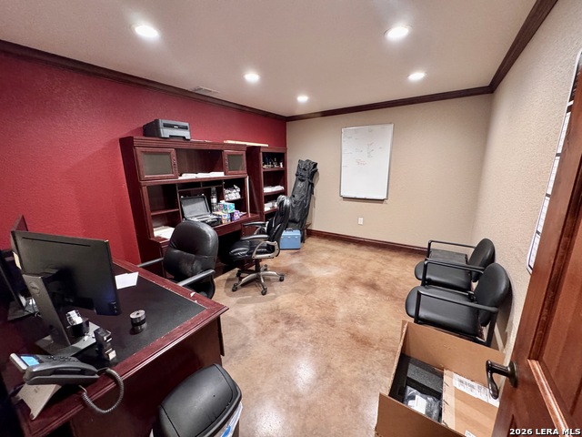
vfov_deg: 85.7
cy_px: 218
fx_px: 235
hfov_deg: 102.1
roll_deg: +1.7
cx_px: 291
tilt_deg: -13.6
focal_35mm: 14
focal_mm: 2.22
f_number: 2.2
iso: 500
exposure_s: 1/60
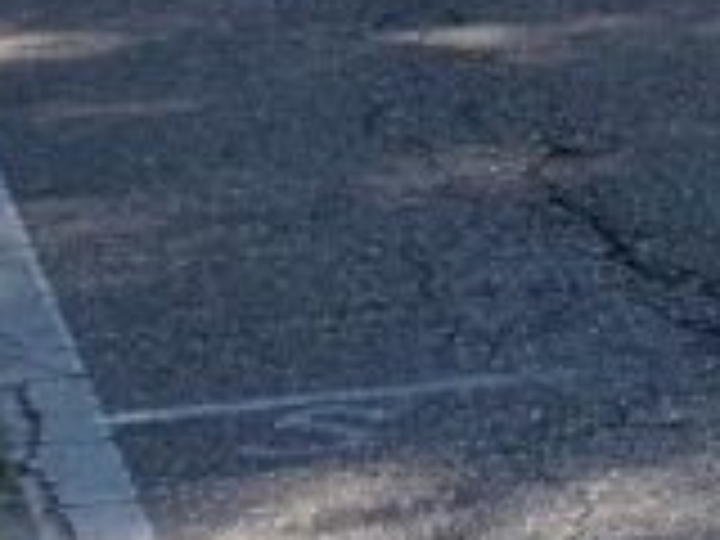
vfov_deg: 7.9
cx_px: 886
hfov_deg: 10.4
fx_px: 3869
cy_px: -207
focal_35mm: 186
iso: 16
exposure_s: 1/1451
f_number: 1.8
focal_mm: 3
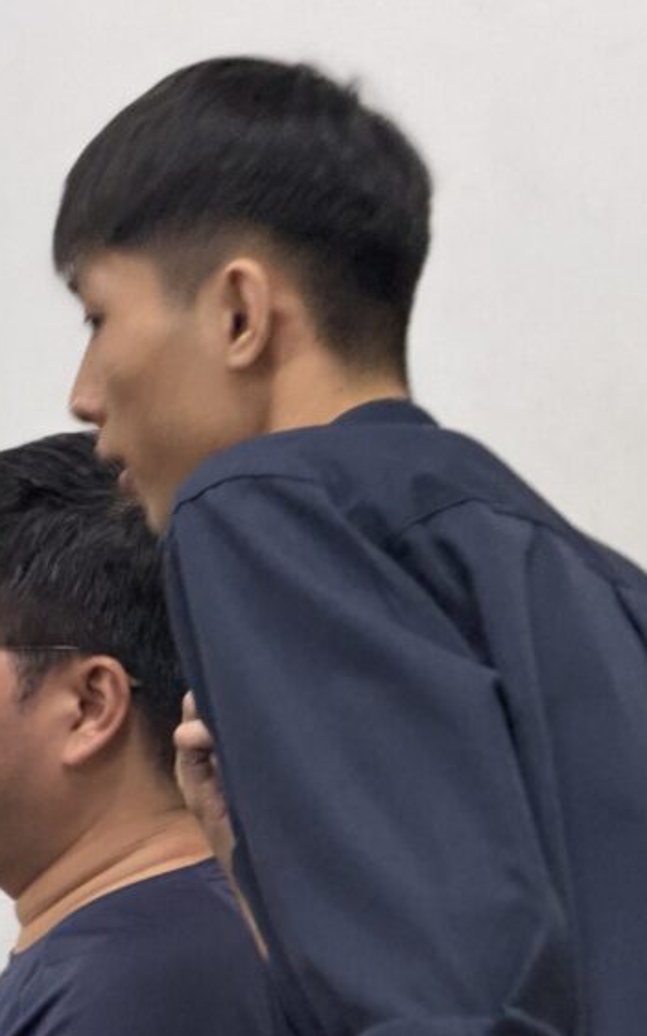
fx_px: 5843
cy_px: 639
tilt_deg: -6.3
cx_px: -32
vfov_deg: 10.1
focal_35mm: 207
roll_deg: -1.2
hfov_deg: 6.3
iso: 400
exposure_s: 1/50
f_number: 2.8
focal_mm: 16.89
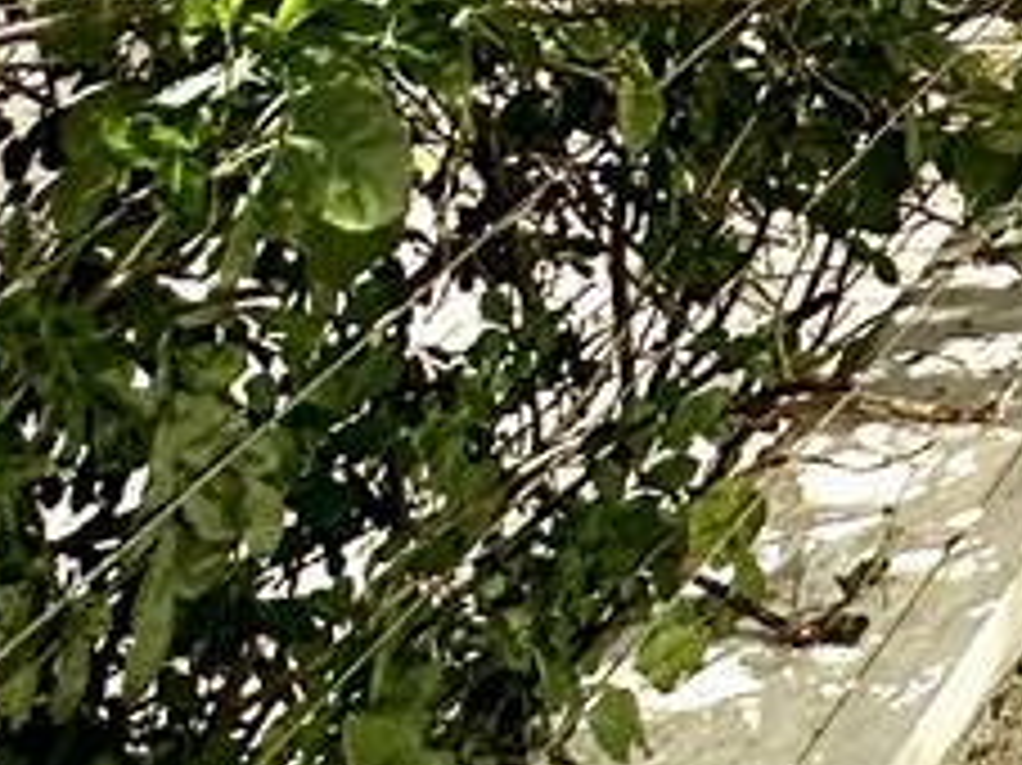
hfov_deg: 15.2
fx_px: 2626
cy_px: -1341
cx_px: 2310
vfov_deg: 11.7
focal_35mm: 89
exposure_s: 1/2564
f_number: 2.2
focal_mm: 2.22
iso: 50
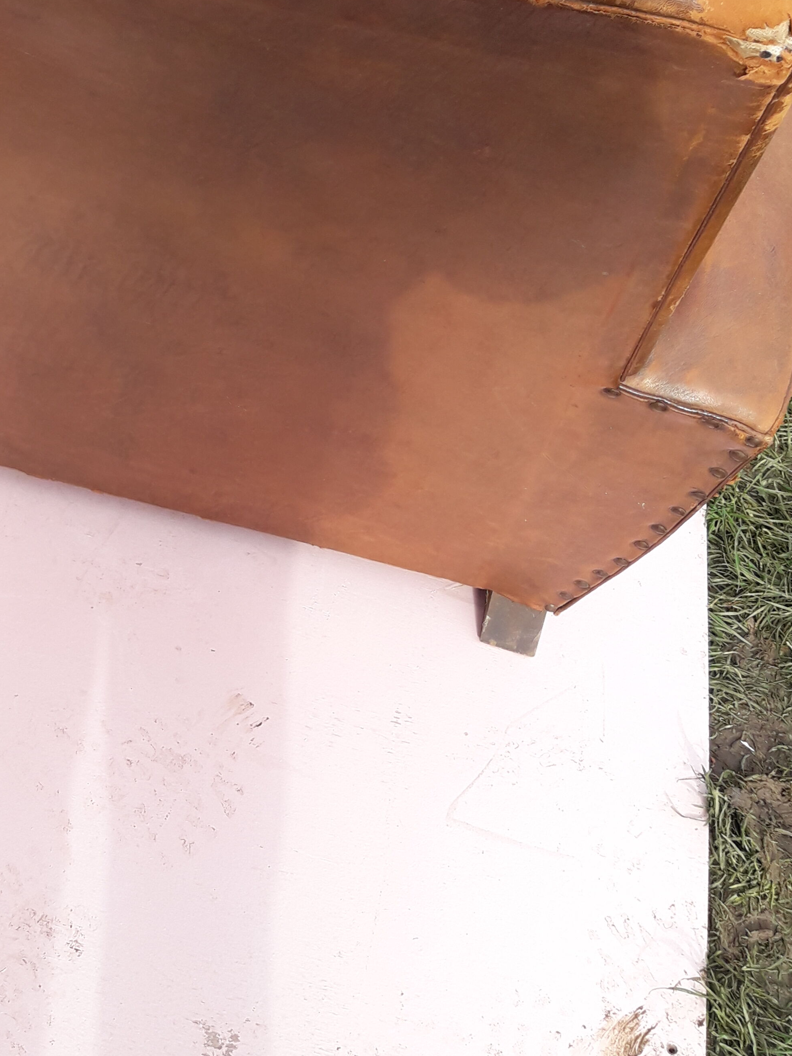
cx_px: 174
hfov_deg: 32.1
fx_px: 1342
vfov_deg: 41.3
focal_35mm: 44
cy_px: 229
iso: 40
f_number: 1.9
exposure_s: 1/427
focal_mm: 3.7
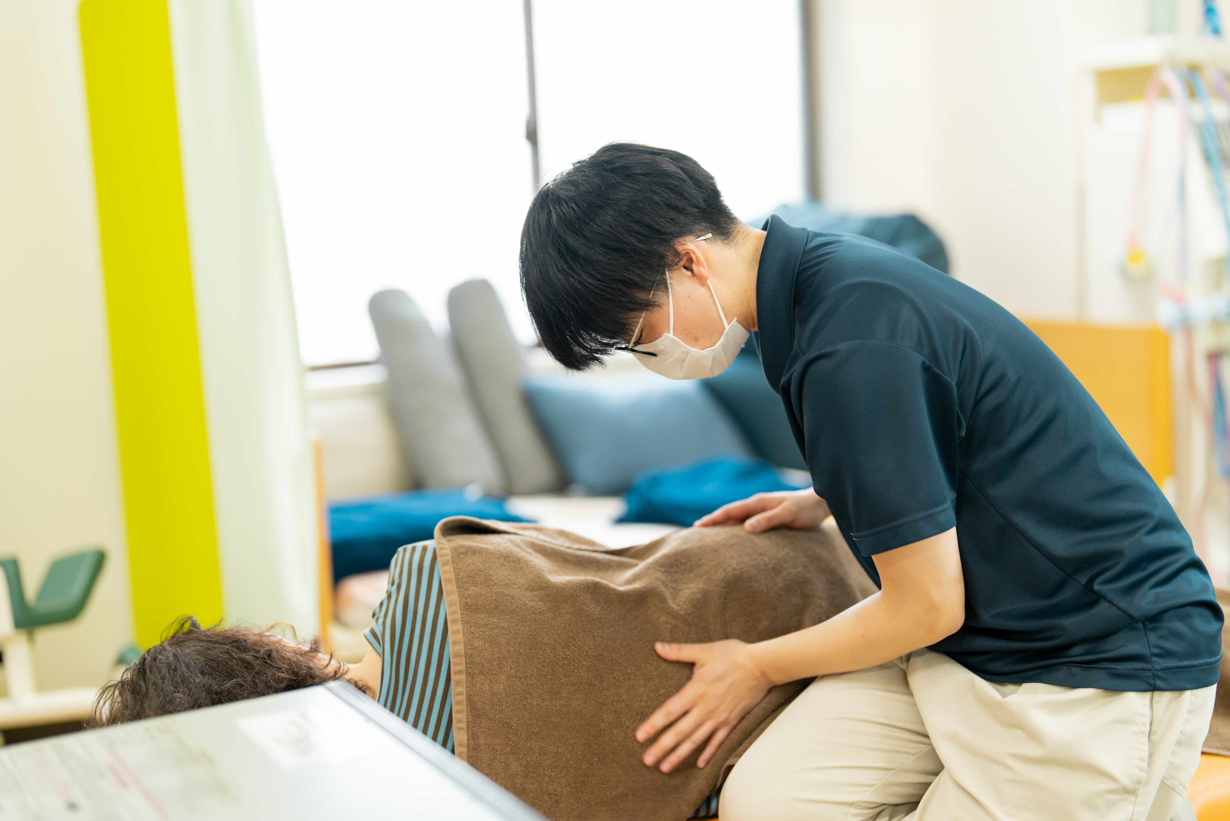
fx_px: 1709
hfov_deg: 39.6
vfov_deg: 27.0
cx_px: 615
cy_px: 410
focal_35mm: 50
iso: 250
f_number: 1.6
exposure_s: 1/160
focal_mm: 50
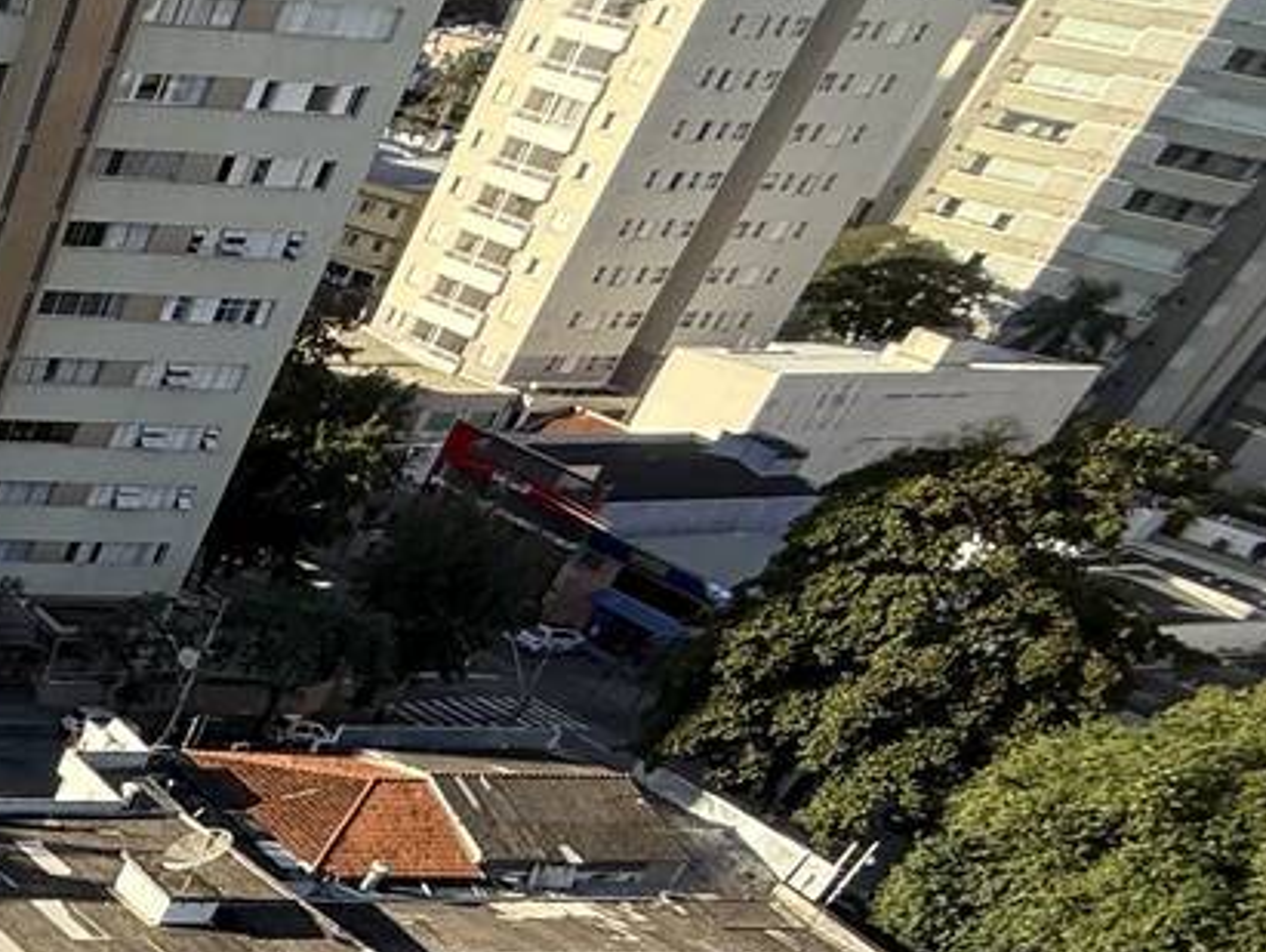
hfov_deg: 25.1
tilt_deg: -44.4
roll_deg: -4.0
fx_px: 1794
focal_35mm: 49
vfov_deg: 24.5
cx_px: -789
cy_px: 1343
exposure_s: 1/631
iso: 64
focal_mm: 2.22
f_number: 2.2
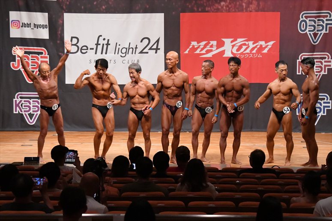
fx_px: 1272
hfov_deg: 14.9
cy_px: 110
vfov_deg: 9.9
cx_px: 166
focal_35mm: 138
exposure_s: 1/400
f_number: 5.6
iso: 10000
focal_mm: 92
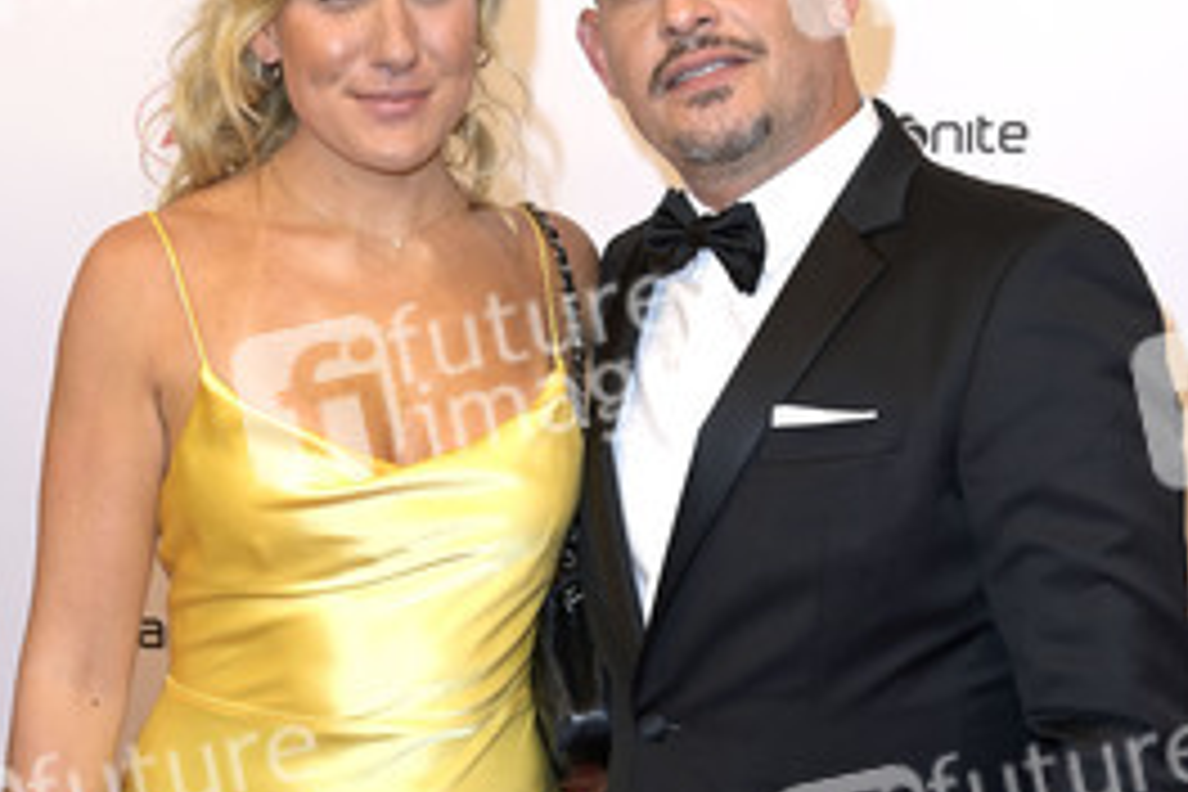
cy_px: 608
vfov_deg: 14.5
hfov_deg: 21.7
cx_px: 594
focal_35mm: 94
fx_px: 3102
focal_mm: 62
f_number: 6.3
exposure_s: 1/250
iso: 400
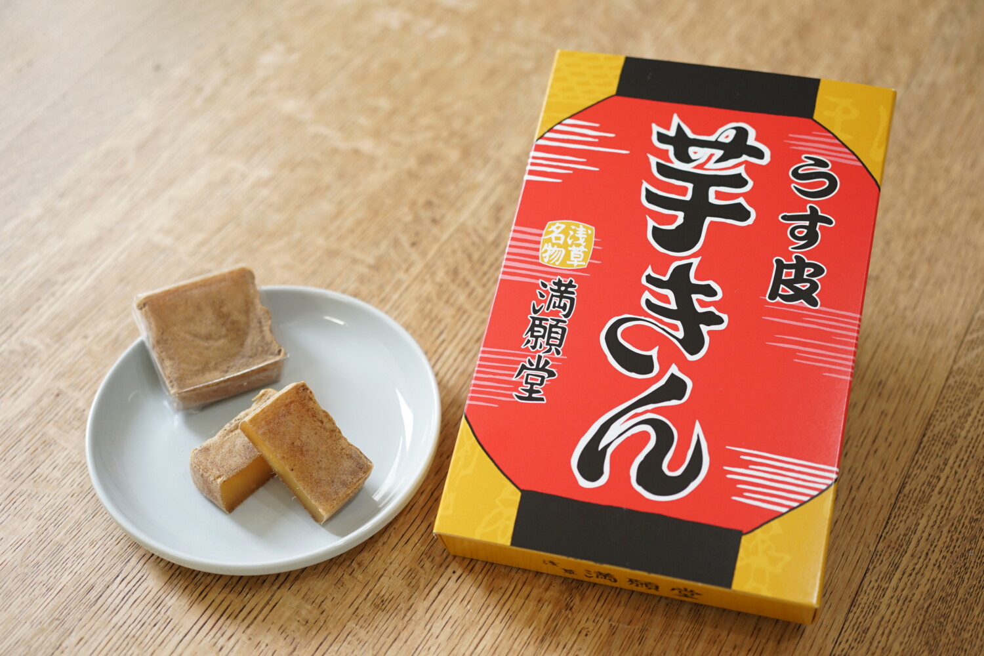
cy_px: 328
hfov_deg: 39.6
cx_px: 492
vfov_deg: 27.0
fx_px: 1367
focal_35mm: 50
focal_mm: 50
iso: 250
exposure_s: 1/50
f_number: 3.2
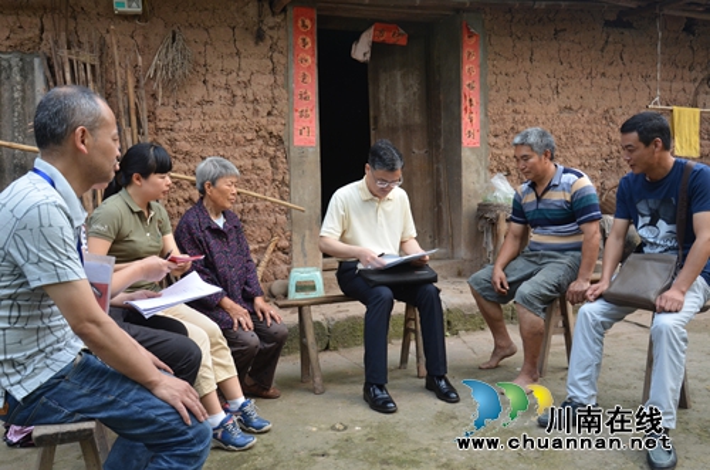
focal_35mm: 32
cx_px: 355
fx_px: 620
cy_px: 235
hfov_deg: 59.6
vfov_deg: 41.5
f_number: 9
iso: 800
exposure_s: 1/320
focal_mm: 21
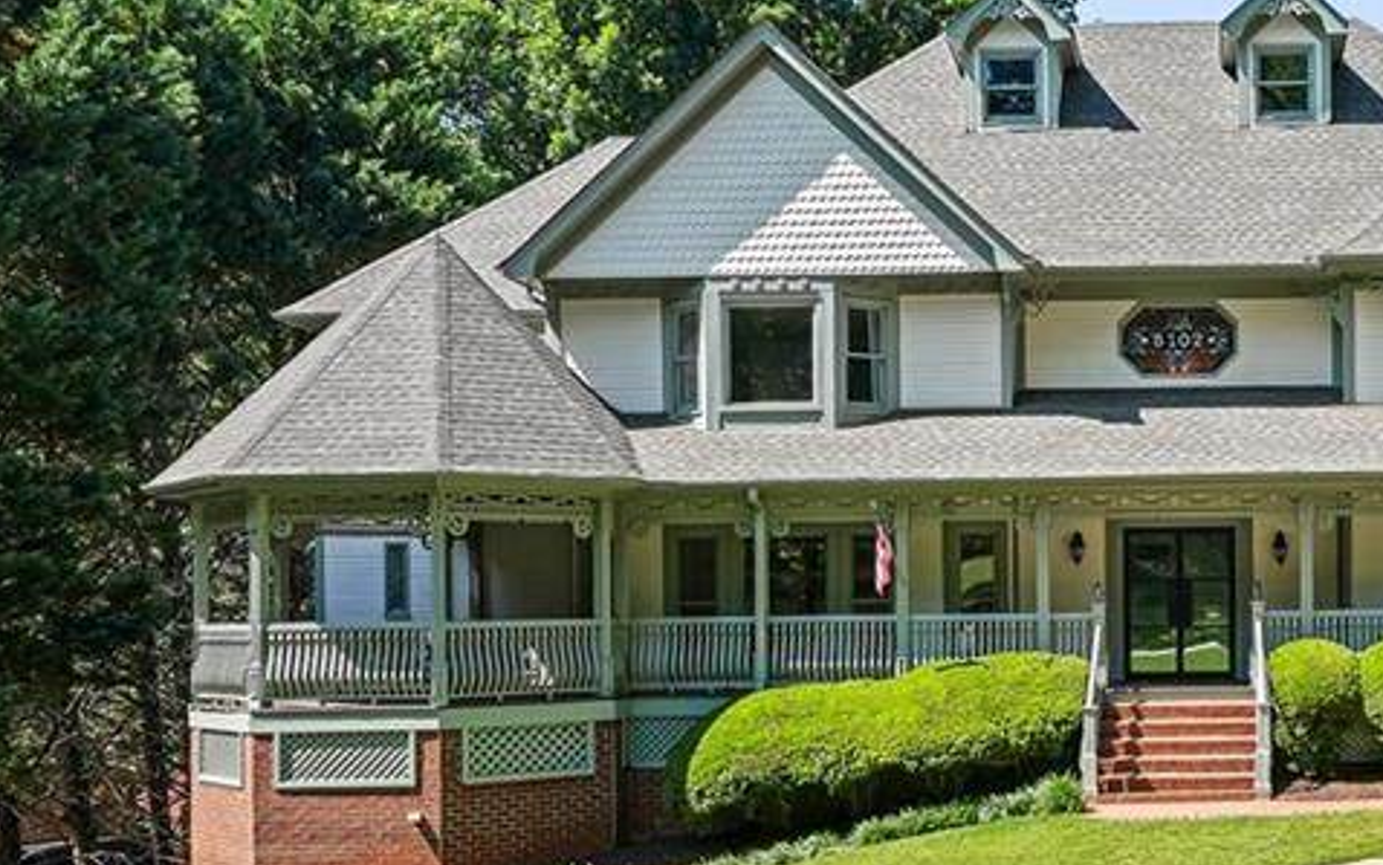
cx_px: 1175
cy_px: 244
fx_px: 1810
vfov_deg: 26.6
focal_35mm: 48
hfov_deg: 39.6
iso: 640
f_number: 8
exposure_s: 1/1250
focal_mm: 22
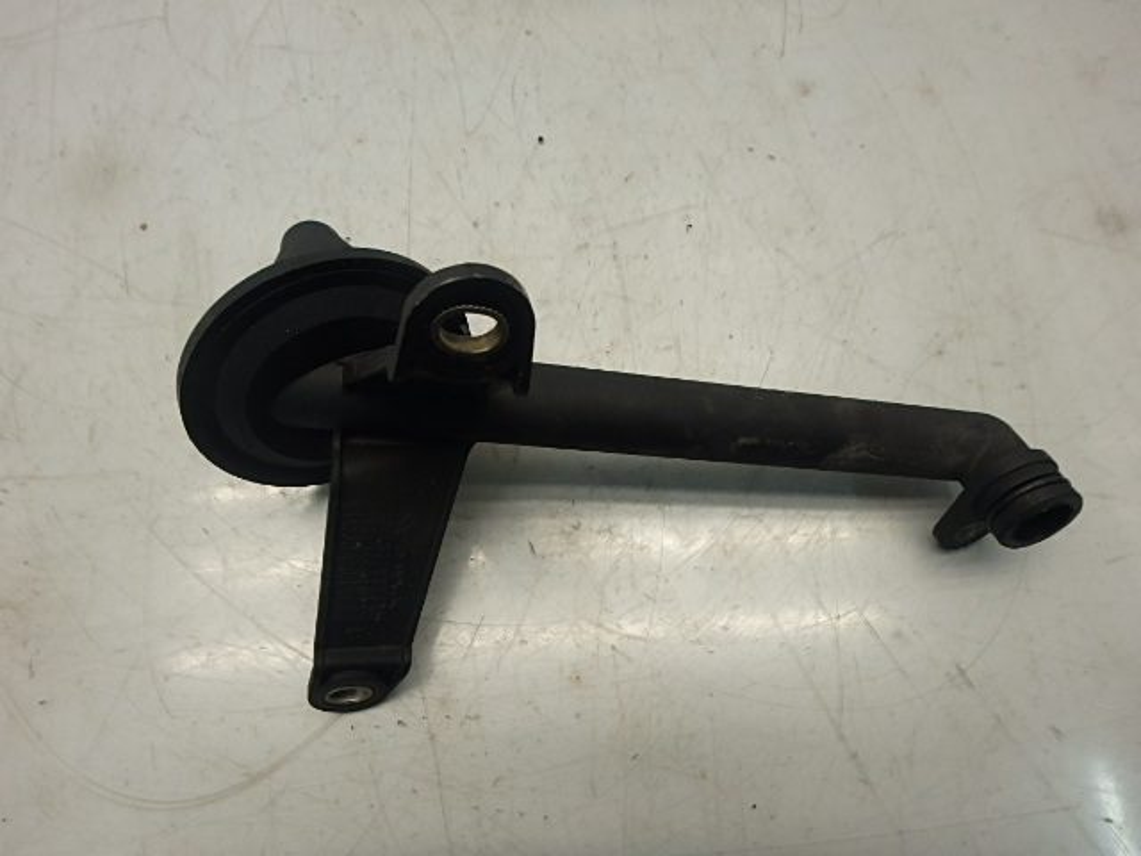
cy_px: 428
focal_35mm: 21
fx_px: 692
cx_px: 570
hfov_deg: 79.0
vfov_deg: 63.4
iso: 200
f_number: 3.5
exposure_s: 1/60
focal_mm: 3.7
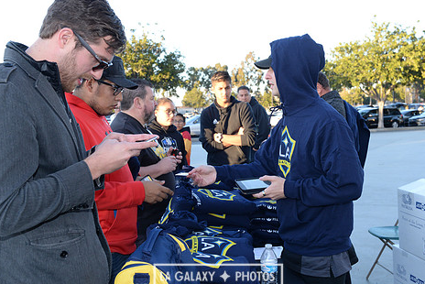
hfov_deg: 43.6
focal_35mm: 45
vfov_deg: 29.9
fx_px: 532
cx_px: 218
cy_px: 139
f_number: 7.1
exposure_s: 1/200
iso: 800
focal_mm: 36
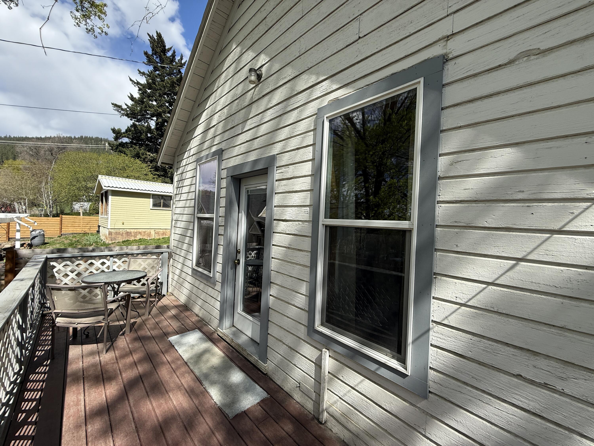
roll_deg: -2.2
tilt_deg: -0.2
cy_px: 223
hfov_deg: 102.1
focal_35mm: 14
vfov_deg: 85.7
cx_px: 297
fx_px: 240
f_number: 2.2
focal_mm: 2.22
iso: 50
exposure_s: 1/970
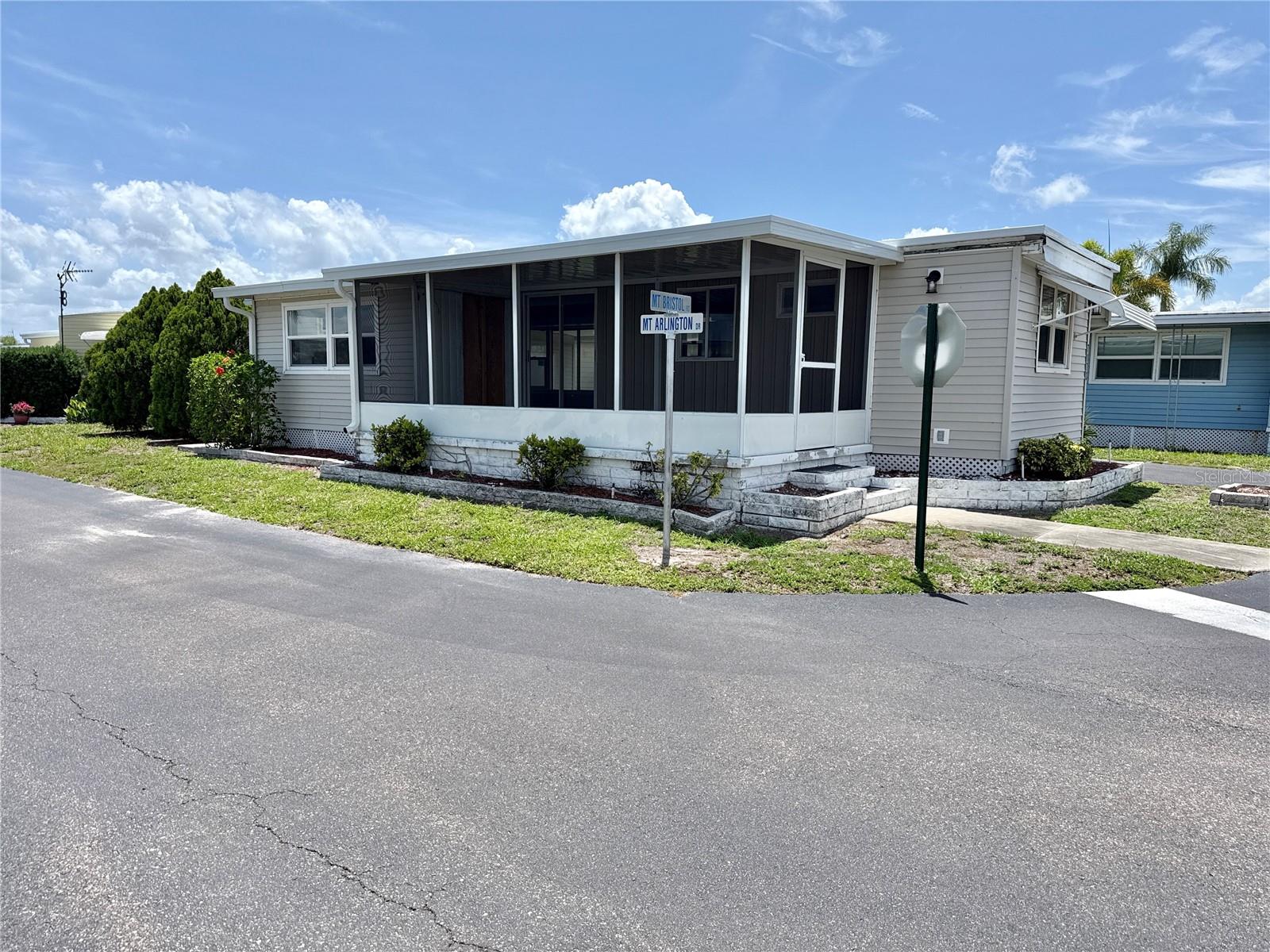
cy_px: 476
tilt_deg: -6.1
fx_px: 881
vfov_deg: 56.8
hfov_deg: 71.6
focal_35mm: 24
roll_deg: -1.0
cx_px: 635
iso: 80
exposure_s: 1/5319
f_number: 1.78
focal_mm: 6.76
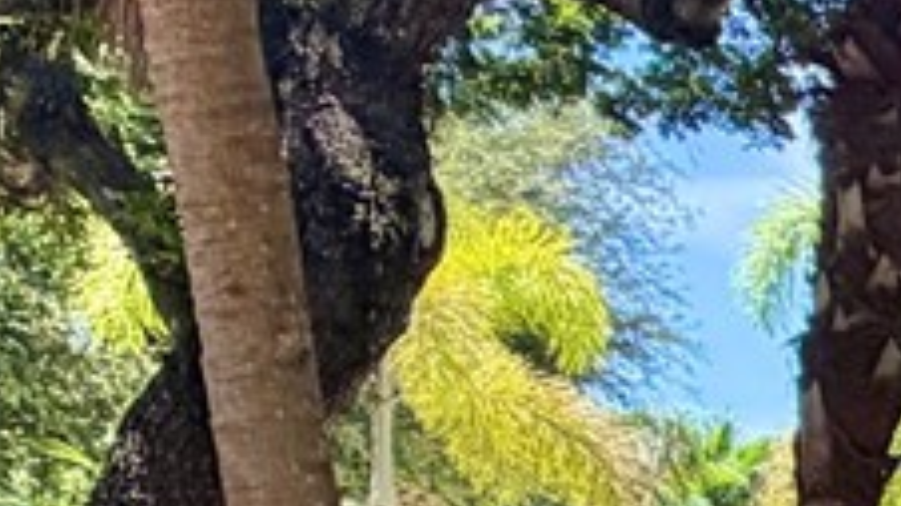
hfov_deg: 13.8
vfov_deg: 10.4
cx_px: 2189
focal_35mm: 108
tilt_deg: +0.1
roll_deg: -0.2
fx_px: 2580
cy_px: 968
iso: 64
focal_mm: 2.22
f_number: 2.2
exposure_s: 1/502
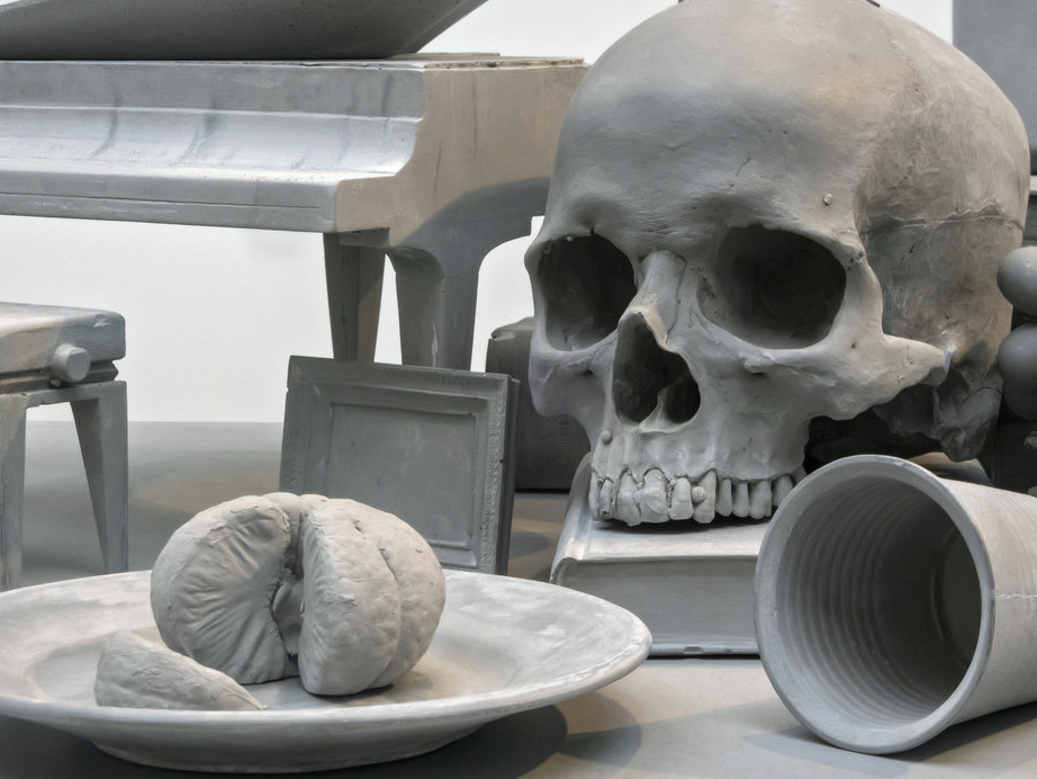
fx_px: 3086
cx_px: 556
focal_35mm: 103
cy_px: 385
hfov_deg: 19.1
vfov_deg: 14.4
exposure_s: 1/25
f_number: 8
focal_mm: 16.9
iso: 400
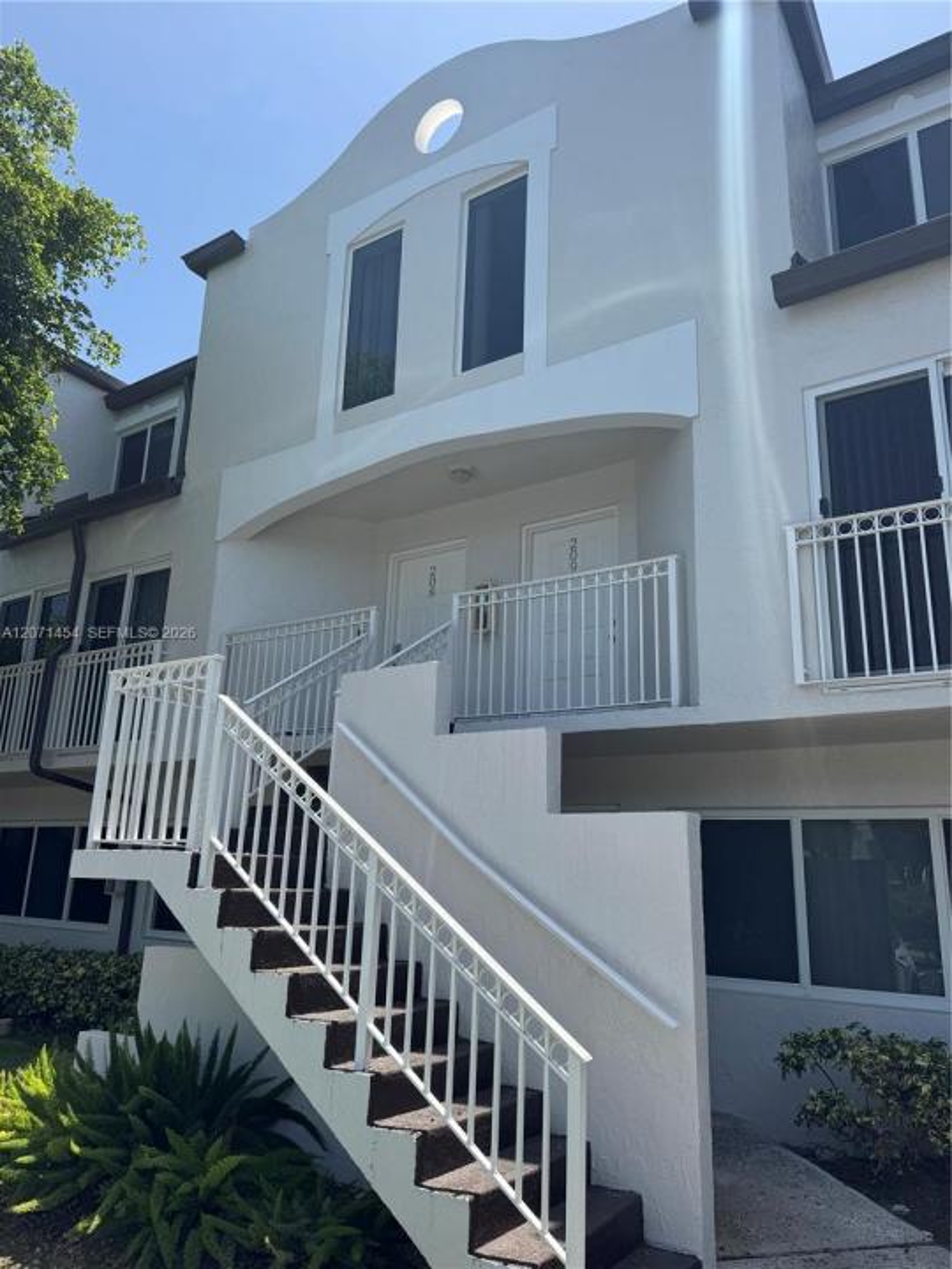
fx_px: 880
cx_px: 476
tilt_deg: +14.7
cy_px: 634
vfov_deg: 71.6
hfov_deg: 56.8
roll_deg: -2.4
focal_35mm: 24
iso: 80
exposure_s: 1/3597
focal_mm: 6.76
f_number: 1.78
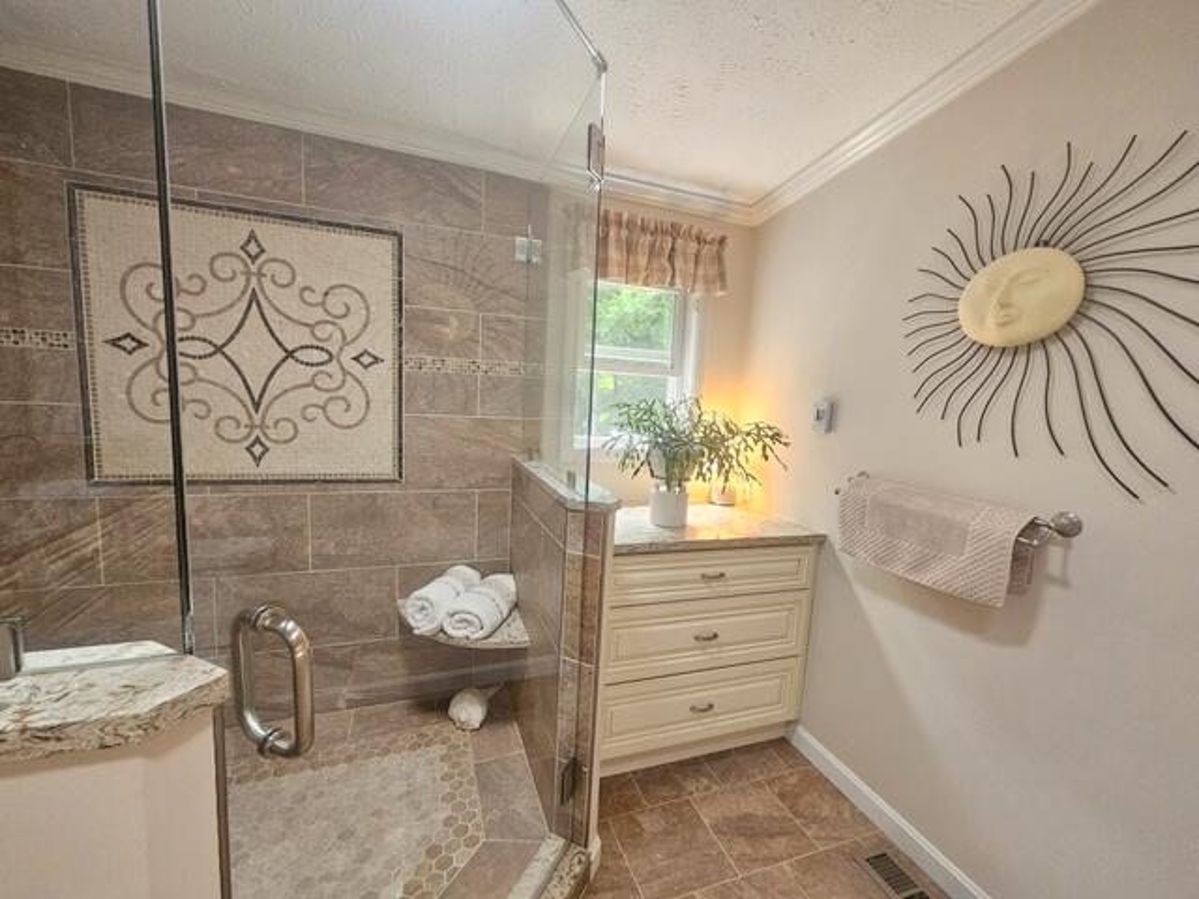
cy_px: 450
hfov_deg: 106.2
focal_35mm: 13
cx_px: 600
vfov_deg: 89.9
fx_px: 450
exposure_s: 1/60
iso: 320
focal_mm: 2.2
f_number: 2.2
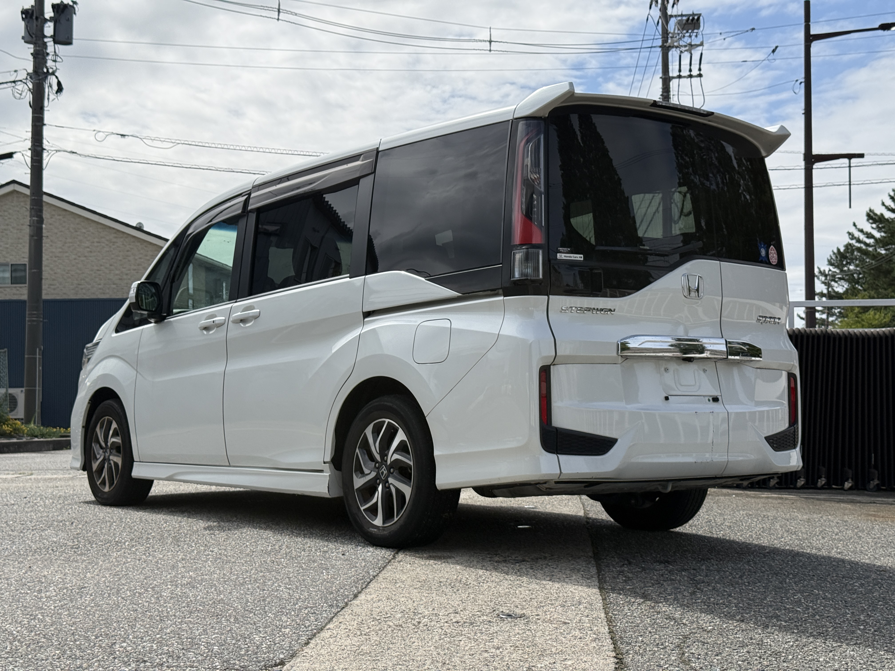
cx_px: 448
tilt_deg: +3.1
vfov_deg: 30.3
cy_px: 336
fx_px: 1241
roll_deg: +0.7
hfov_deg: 39.7
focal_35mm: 48
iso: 80
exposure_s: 1/7874
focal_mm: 6.76
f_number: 1.78
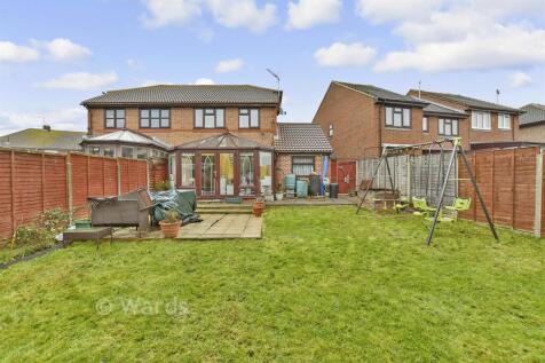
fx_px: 227
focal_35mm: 15
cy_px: 182
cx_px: 272
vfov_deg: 77.3
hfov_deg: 100.4
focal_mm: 10
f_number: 5.6
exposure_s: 1/125
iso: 500
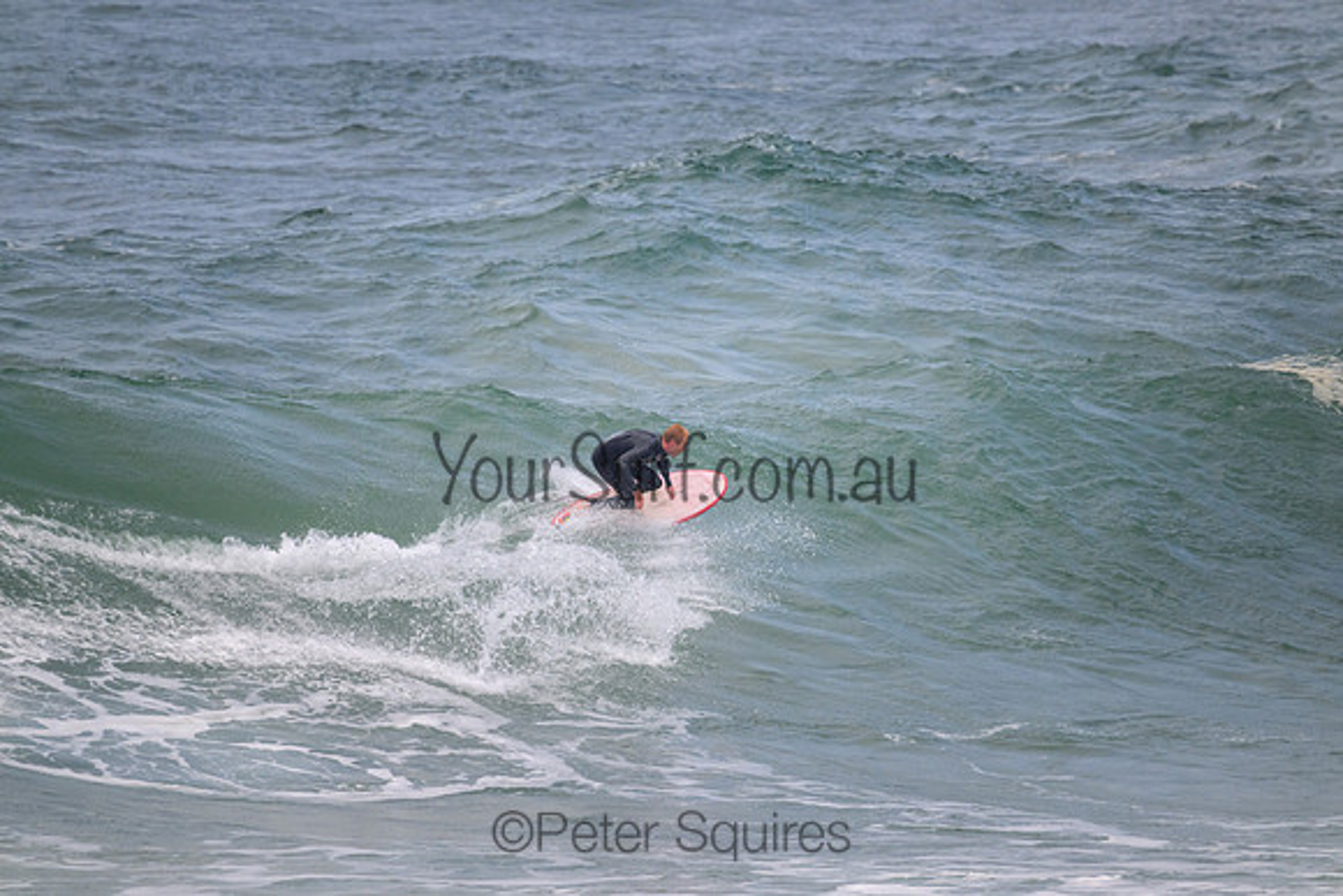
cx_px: 672
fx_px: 29850
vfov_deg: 1.7
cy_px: 448
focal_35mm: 800
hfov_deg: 2.6
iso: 1100
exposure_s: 1/2000
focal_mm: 800
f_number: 11
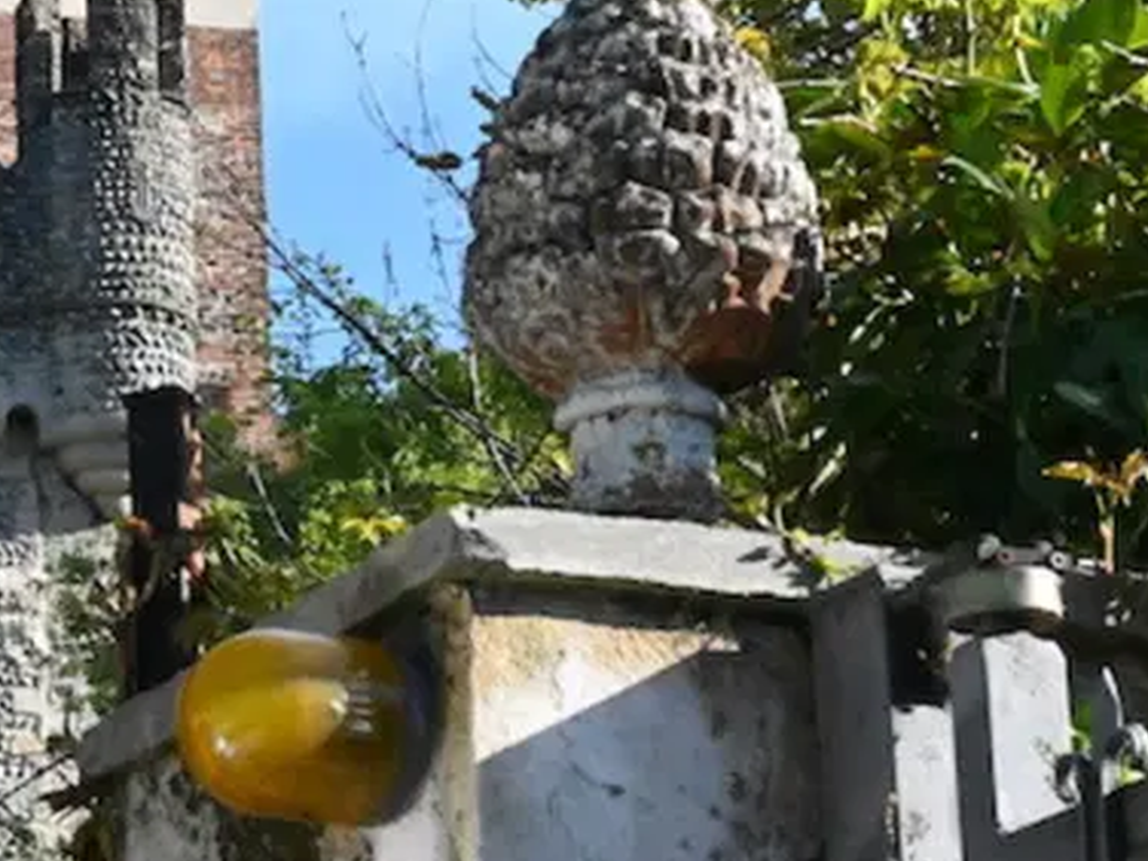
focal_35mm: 175
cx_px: -547
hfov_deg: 10.9
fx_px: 5804
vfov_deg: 8.5
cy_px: 696
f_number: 22
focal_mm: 57
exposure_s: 1/2500
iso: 20000
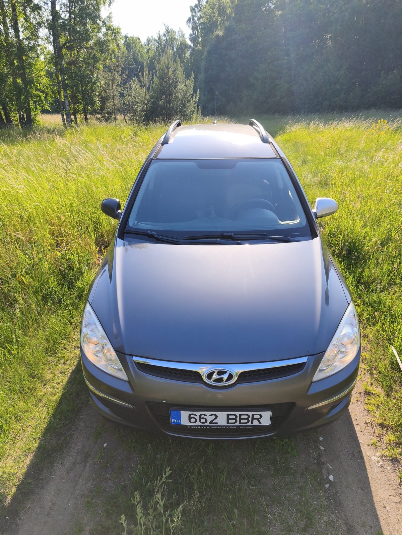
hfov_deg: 58.9
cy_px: 268
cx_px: 201
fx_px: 356
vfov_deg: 73.9
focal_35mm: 23
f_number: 1.7
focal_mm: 5.35
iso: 200
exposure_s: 1/5449
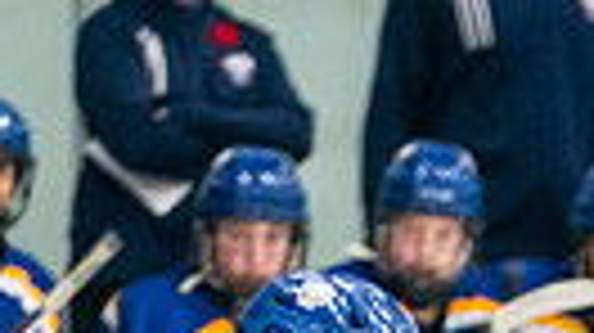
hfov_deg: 2.0
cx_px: 718
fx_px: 17091
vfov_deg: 1.1
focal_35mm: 1086
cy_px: 738
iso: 3200
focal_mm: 168
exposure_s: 1/1250
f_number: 2.8
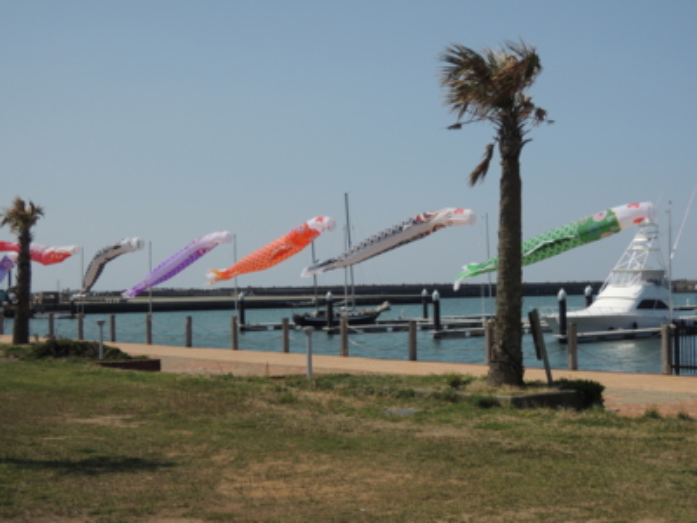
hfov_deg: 34.9
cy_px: 262
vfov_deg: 26.6
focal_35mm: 55
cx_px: 348
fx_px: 1107
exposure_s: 1/1250
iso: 100
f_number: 4
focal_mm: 9.9
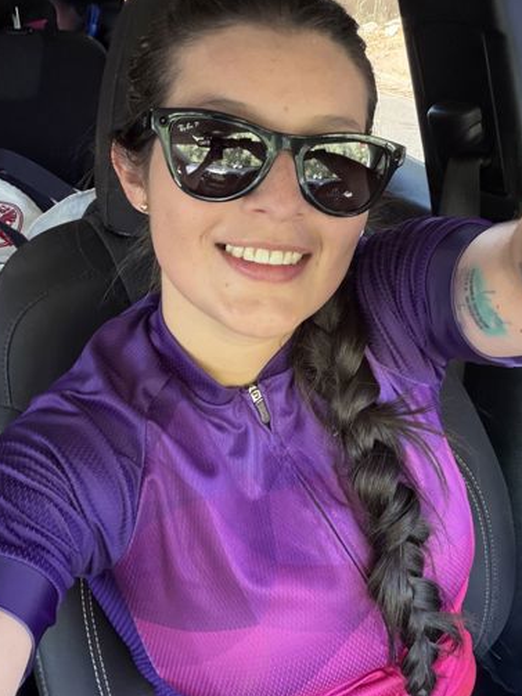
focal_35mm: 35
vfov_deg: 52.6
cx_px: 287
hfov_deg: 40.6
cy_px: 376
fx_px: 704
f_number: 1.9
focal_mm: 2.71
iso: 400
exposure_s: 1/38
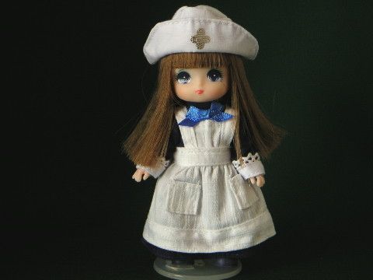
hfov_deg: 22.0
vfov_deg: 16.6
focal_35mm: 89
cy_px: 140
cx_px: 186
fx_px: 959
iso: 100
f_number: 3.5
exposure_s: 1/45
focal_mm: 11.6
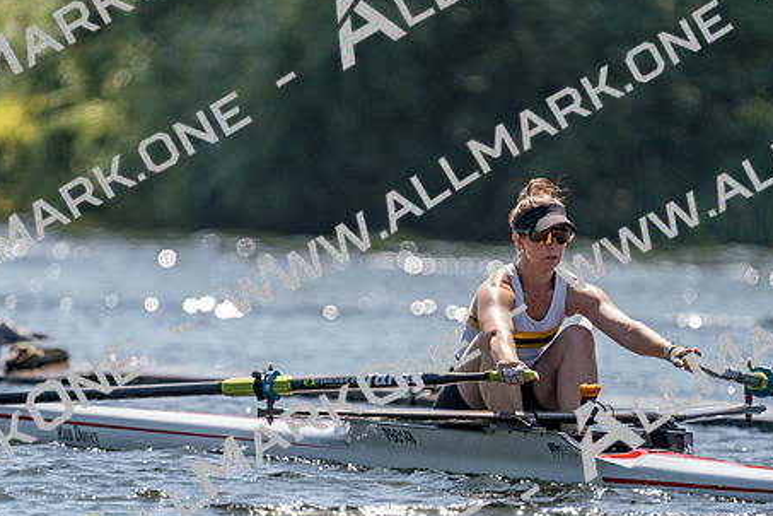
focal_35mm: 768
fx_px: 16489
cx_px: 430
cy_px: 320
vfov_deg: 1.8
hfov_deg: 2.7
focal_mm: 600
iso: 320
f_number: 6.3
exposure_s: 1/2000
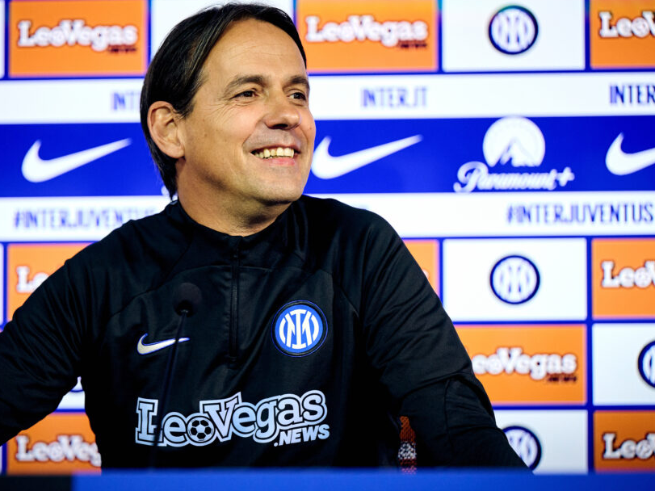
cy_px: 225
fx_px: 3330
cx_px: 282
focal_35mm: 176
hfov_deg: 11.2
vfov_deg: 8.4
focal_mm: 145
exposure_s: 1/250
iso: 2500
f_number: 2.8
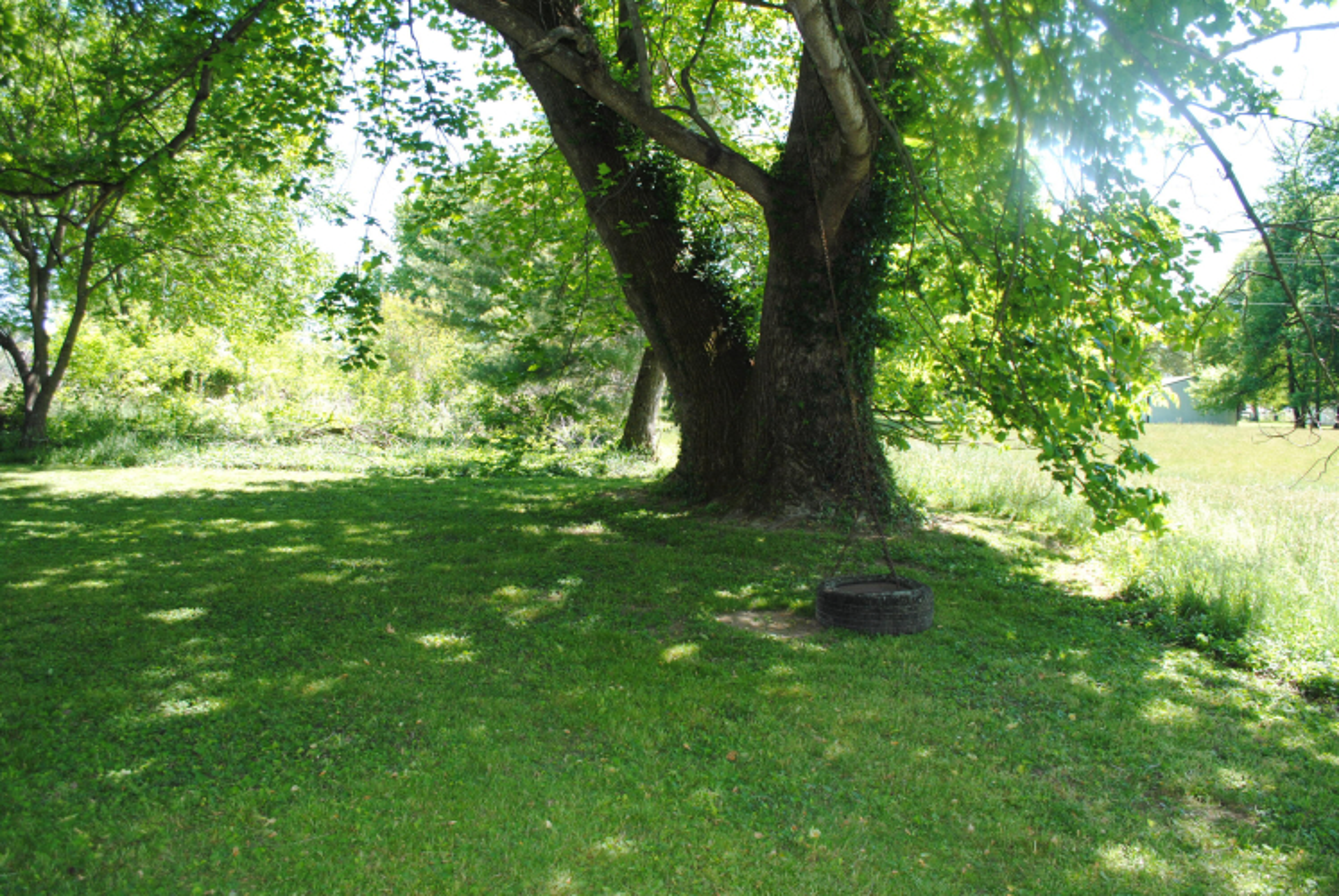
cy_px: 448
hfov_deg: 67.3
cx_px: 670
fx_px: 1005
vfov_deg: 48.0
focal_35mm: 27
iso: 400
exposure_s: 1/200
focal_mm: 18
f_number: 6.3
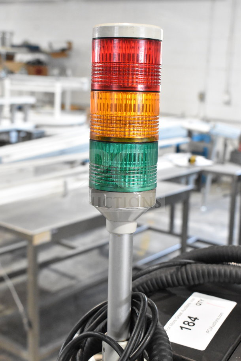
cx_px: 120
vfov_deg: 37.9
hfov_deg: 25.8
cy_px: 180
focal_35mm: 52
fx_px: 527
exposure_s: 1/320
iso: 6400
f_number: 9
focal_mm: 35
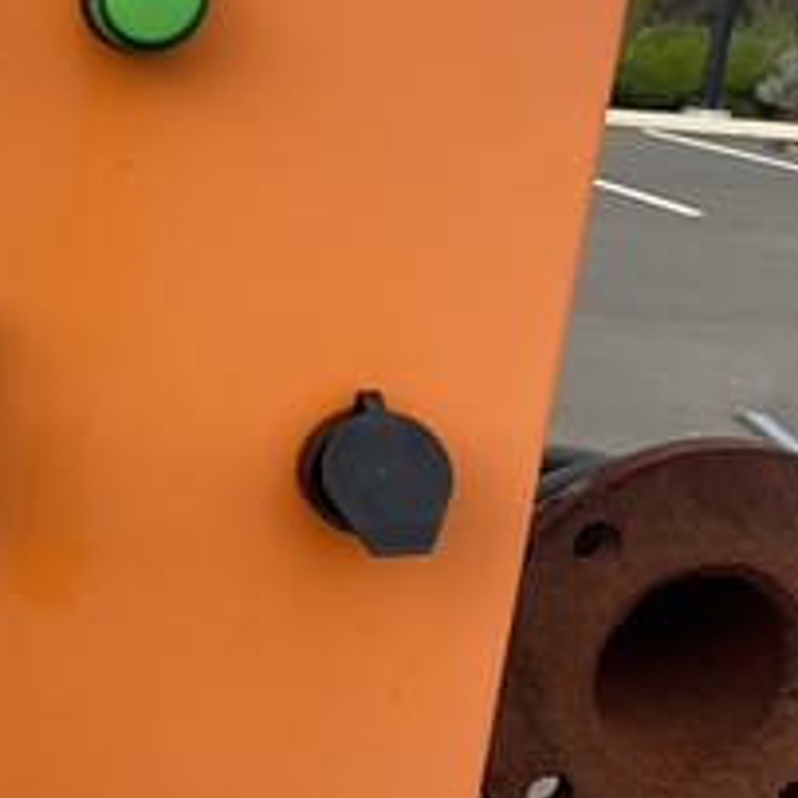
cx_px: -142
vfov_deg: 27.2
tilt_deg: -14.6
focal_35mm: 63
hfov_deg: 24.8
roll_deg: -4.1
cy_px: 293
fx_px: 1643
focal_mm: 3
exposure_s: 1/962
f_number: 1.8
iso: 16
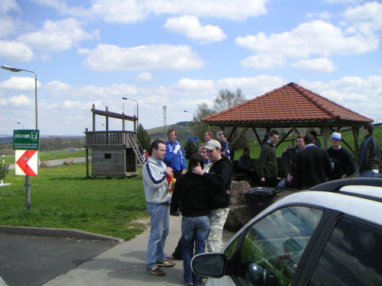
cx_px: 191
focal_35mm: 38
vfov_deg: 37.7
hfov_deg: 49.0
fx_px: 419
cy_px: 143
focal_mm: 6
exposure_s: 1/350
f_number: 6.7
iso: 160
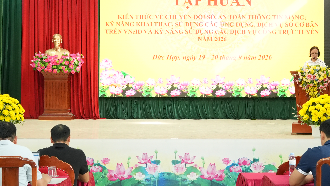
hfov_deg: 29.8
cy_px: 63
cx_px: 171
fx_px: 620
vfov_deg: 17.0
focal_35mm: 71
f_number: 4
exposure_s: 1/100
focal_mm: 21.6
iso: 1000
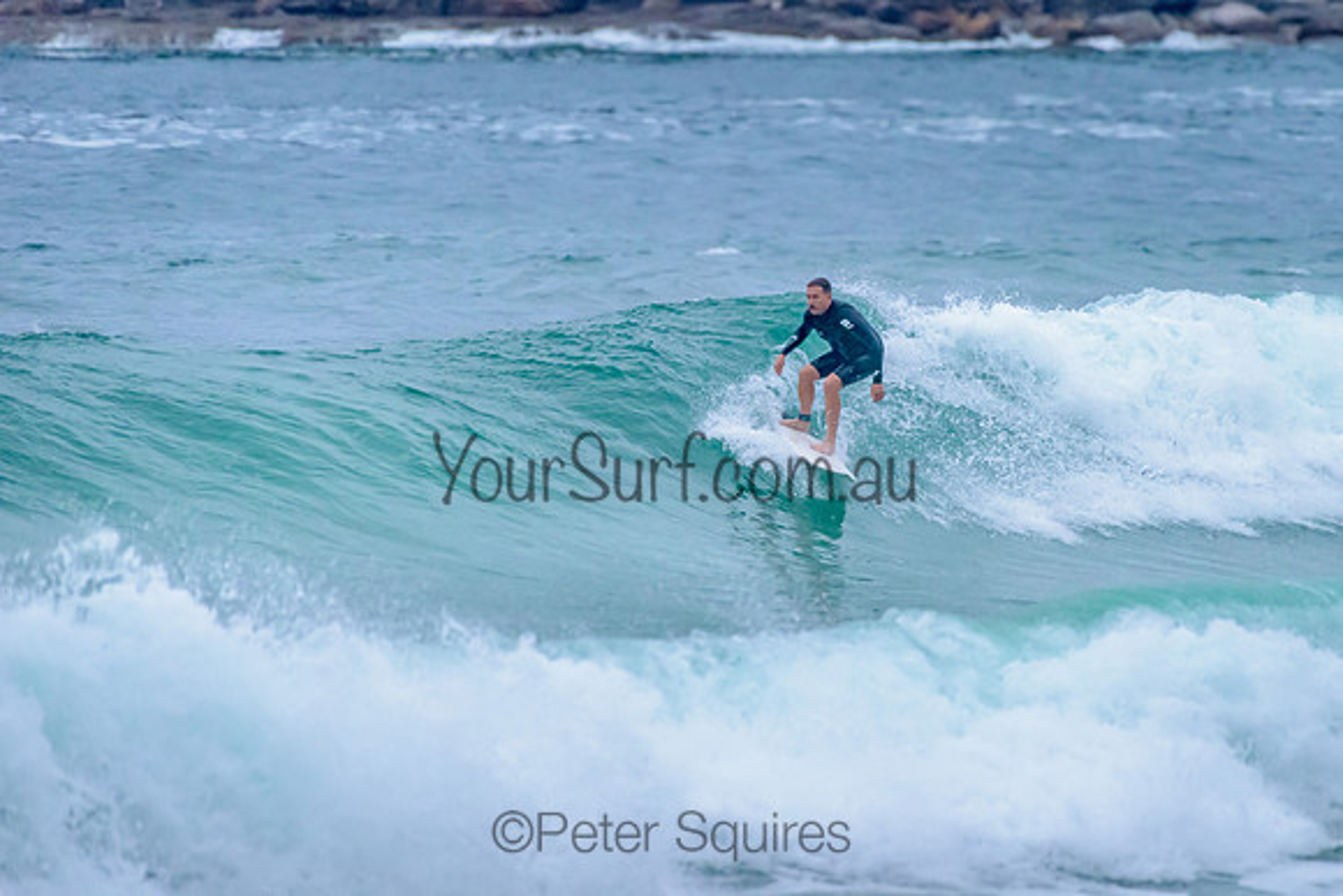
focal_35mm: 613
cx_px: 818
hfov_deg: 3.4
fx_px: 22859
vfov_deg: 2.2
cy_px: 347
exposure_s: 1/2000
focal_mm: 500
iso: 2000
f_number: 5.6
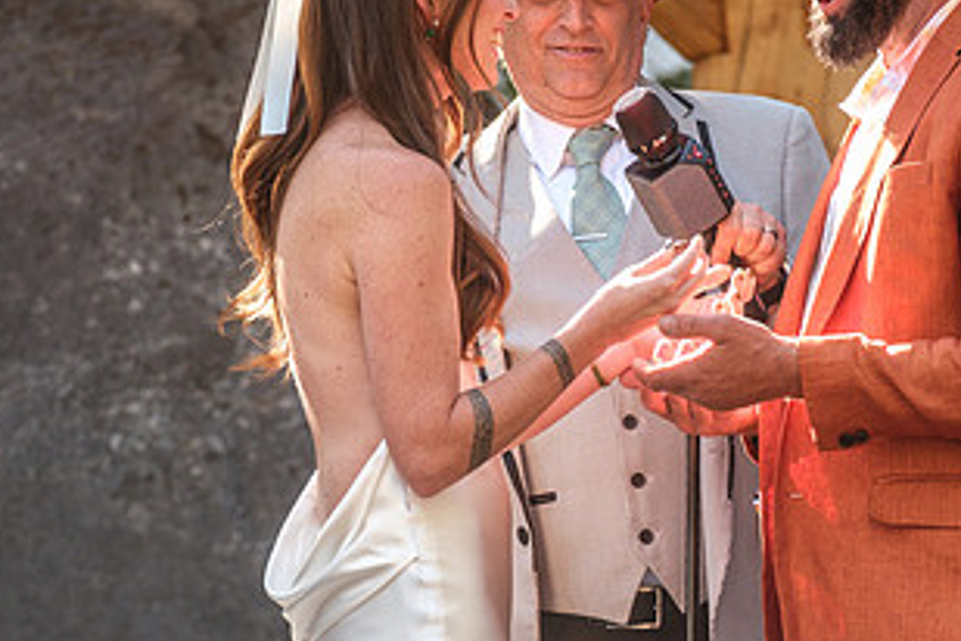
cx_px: 656
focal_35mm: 394
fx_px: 10517
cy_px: 419
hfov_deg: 5.2
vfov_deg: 3.5
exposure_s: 1/170
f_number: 4
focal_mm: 140
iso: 400
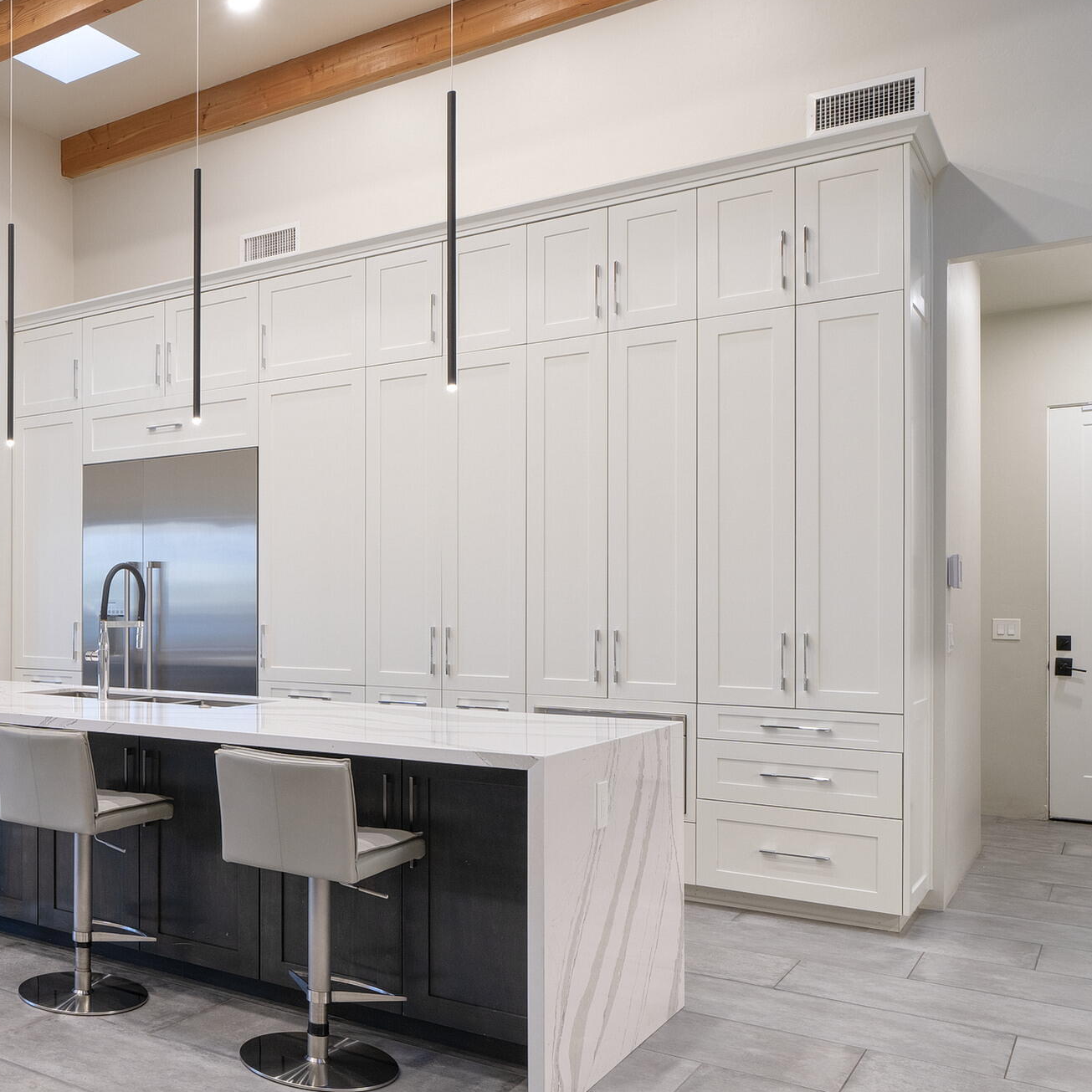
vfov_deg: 52.4
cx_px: -47
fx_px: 1106
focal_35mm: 31
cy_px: 602
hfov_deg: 43.4
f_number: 10
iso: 200
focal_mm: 17
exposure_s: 1/1.67
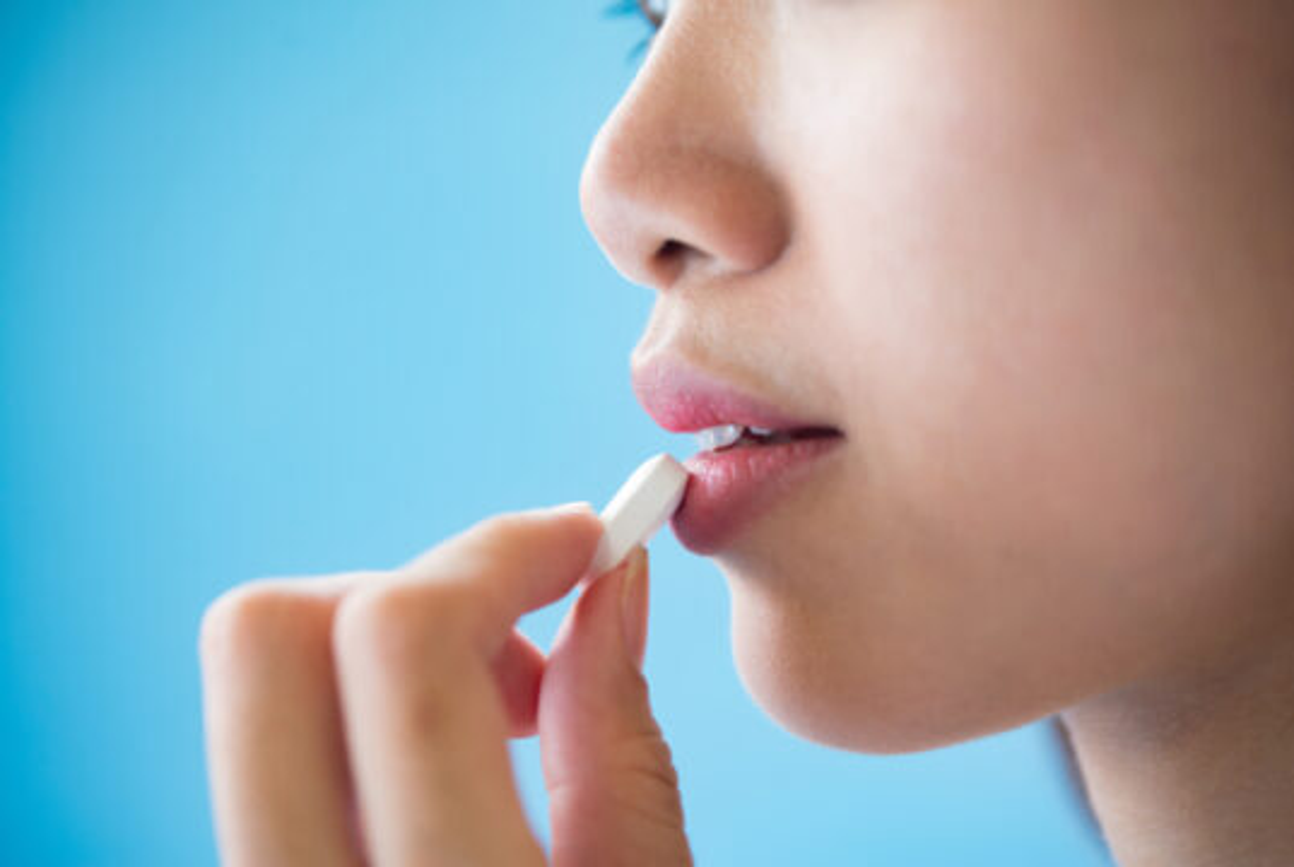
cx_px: 647
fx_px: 2160
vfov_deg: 22.7
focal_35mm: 60
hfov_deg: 33.3
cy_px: 434
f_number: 4
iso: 400
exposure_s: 1/100
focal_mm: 60
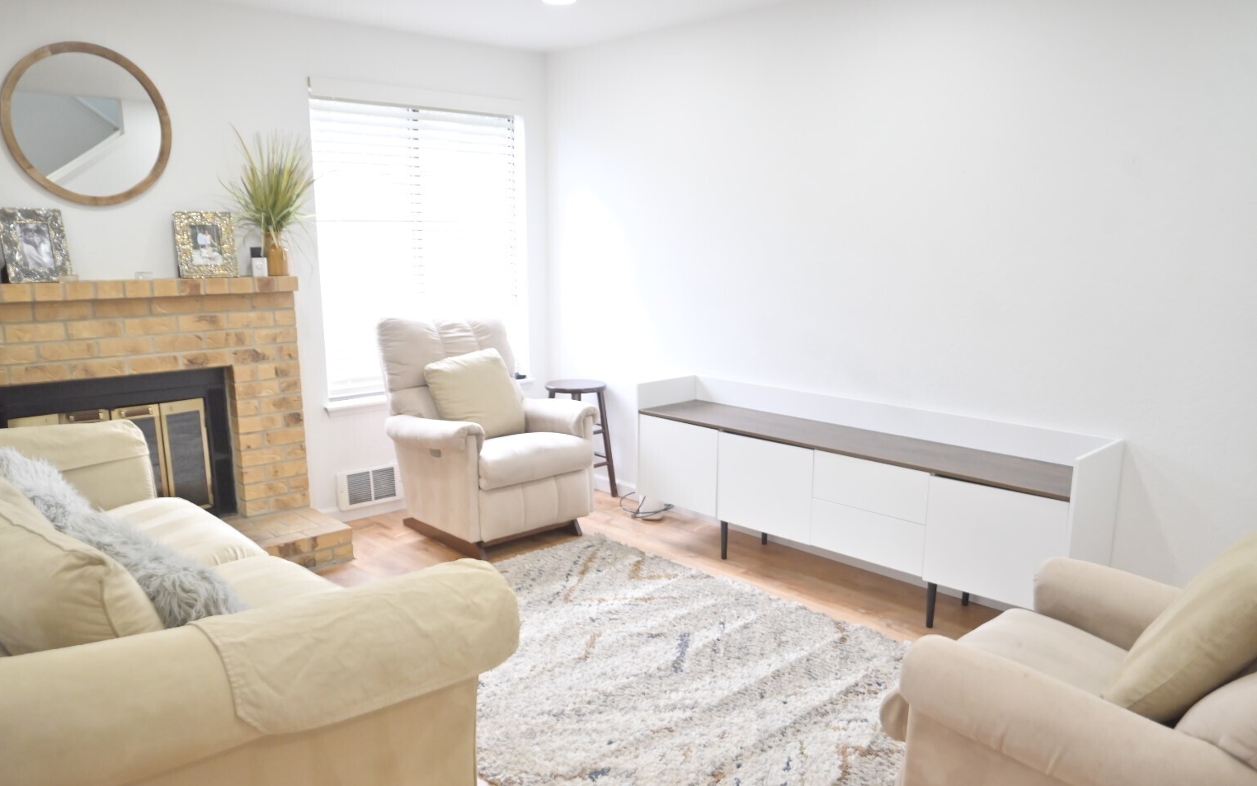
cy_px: 431
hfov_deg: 70.4
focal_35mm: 26
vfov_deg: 47.5
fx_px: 891
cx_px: 638
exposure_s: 1/320
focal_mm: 24
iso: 3200
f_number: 3.5
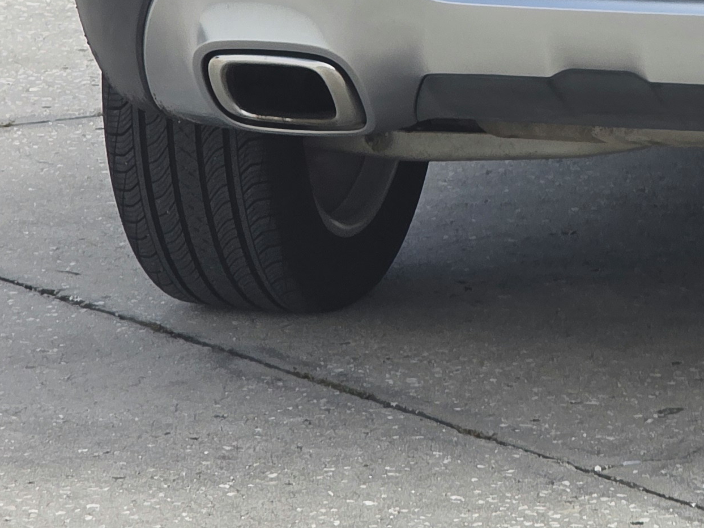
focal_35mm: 222
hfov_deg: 8.8
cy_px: -126
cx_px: 863
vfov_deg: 6.6
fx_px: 4514
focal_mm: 7.9
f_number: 2.4
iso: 50
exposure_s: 1/1173
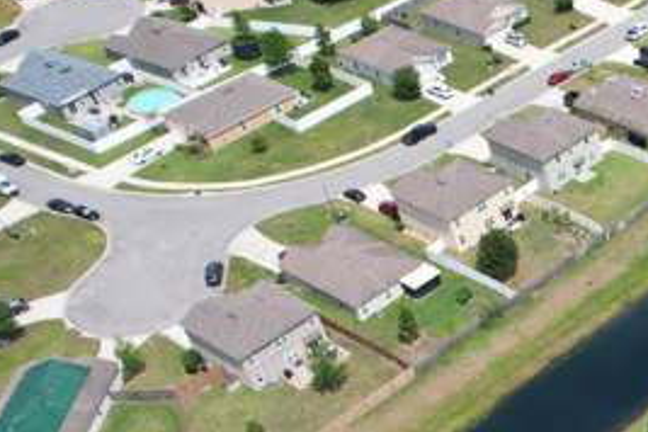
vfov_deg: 19.0
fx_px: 1188
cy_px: 576
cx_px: 903
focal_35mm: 66
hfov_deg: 25.1
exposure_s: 1/2000
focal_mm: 8.38
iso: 130
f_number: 2.8
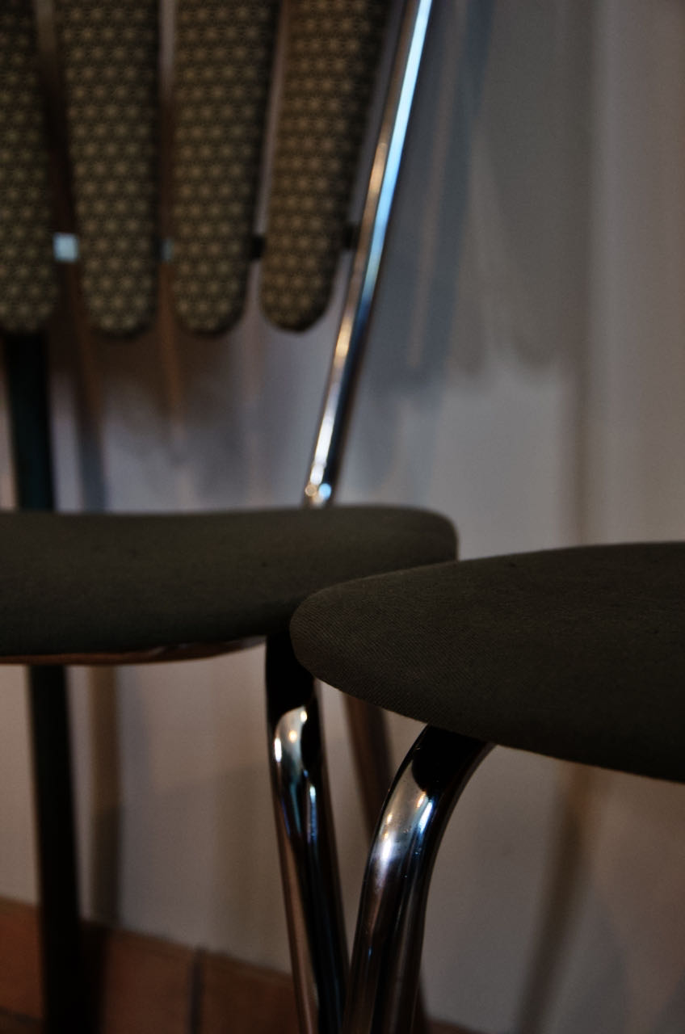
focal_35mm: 72
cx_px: 342
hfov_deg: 18.8
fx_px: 2064
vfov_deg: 28.1
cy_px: 517
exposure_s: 1/40
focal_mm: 48
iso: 1600
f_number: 4.8
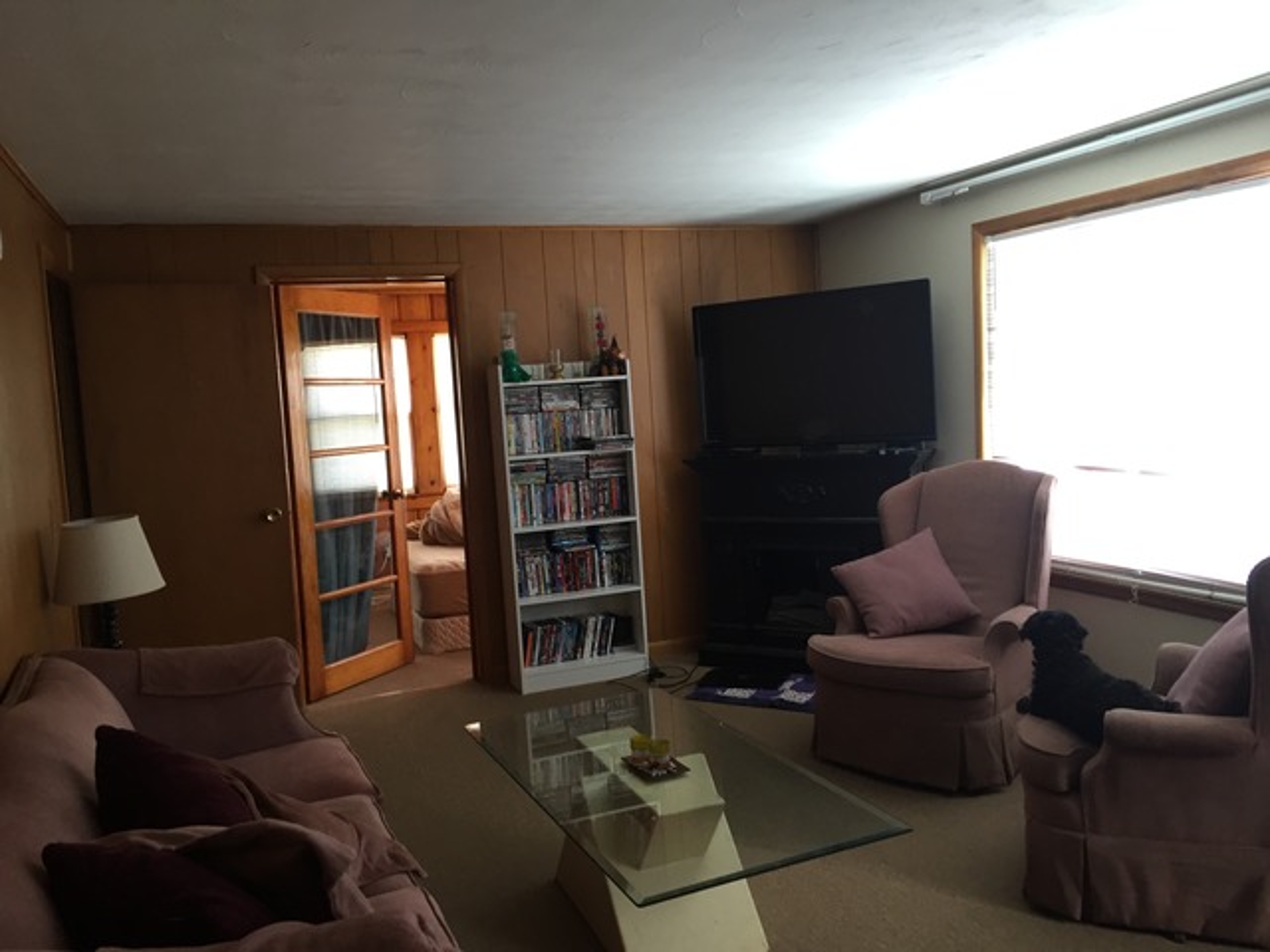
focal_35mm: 29
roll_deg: +3.5
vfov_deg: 48.2
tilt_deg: -5.7
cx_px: 635
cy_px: 476
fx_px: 1064
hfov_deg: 61.7
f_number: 2.2
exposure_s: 1/30
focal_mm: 4.15
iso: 80
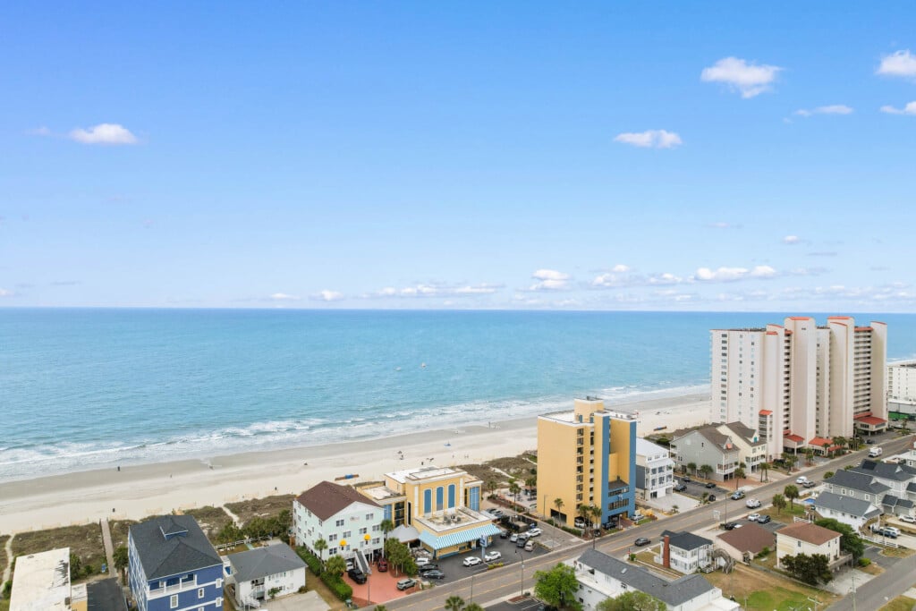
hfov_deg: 78.6
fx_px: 560
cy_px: 306
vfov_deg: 57.2
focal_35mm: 22
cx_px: 458
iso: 100
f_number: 2.8
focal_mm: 8.38
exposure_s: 1/400
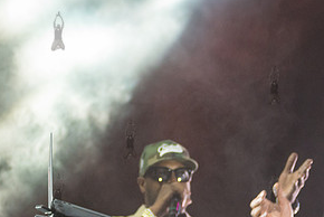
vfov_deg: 6.5
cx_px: 340
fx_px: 1901
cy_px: 208
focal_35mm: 211
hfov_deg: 9.7
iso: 3200
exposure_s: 1/320
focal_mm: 80
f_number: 3.5
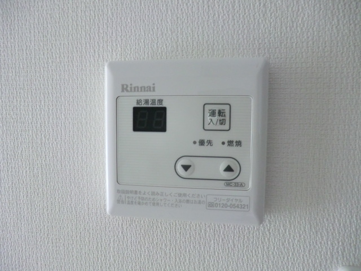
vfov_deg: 56.8
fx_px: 250
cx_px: 180
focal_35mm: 24
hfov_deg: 71.6
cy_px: 136
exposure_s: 1/60
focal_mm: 4.3
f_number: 3.2
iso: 320
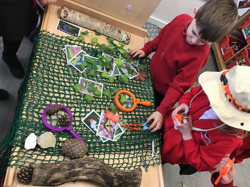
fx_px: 224
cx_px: 125
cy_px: 94
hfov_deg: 58.4
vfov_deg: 45.4
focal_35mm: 31
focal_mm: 3.3
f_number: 2.4
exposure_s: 1/33
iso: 125
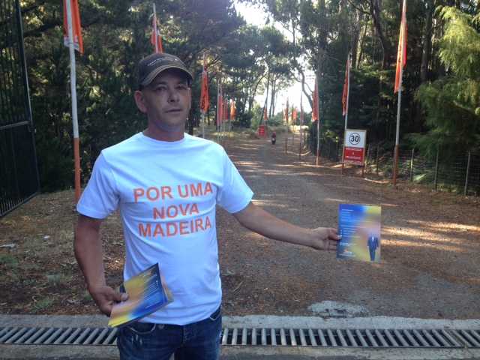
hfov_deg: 52.6
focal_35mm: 35
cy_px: 180
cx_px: 240
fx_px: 485
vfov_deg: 40.7
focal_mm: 4.28
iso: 64
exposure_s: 1/120
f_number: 2.4
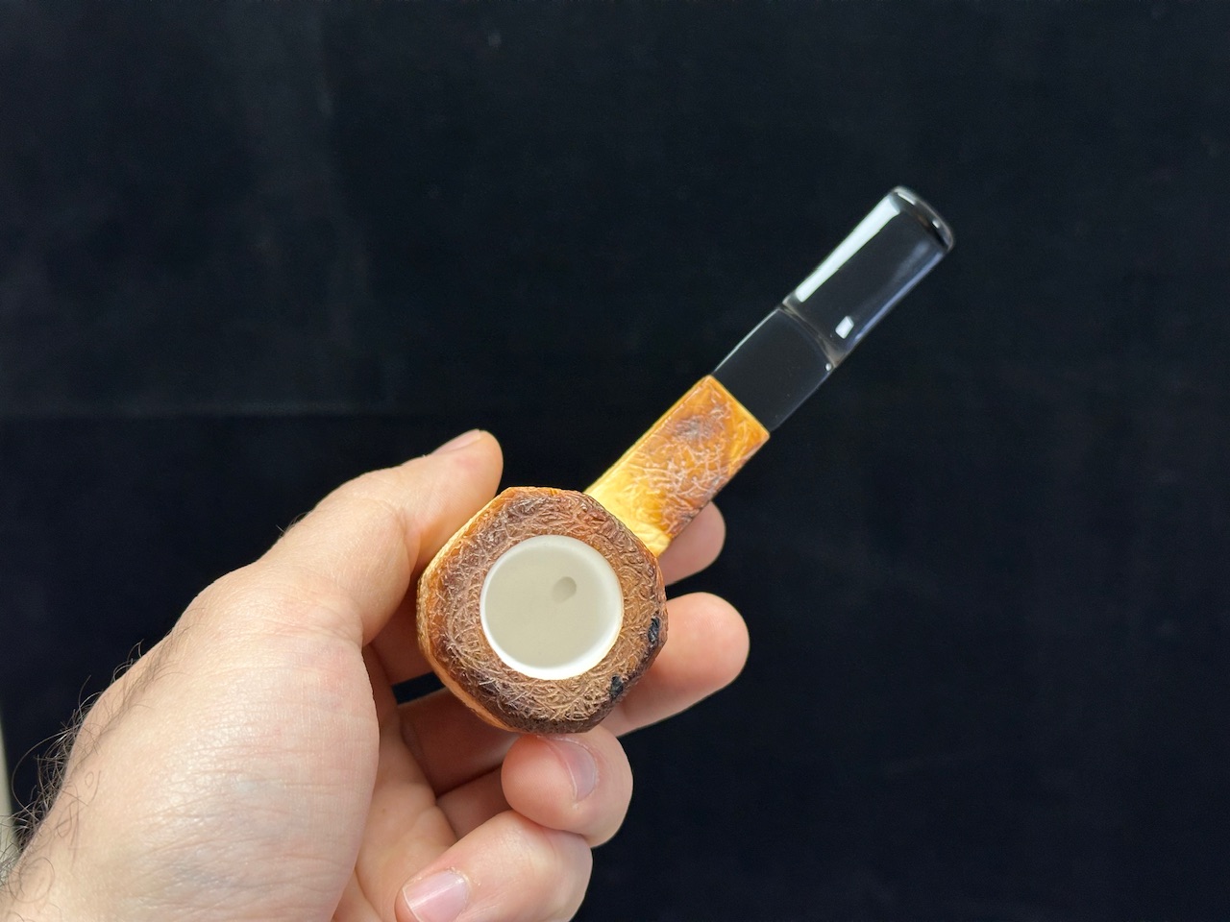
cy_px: 461
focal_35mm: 48
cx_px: 615
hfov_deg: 39.7
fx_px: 1706
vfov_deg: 30.3
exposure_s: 1/121
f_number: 1.78
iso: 80
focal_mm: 6.86
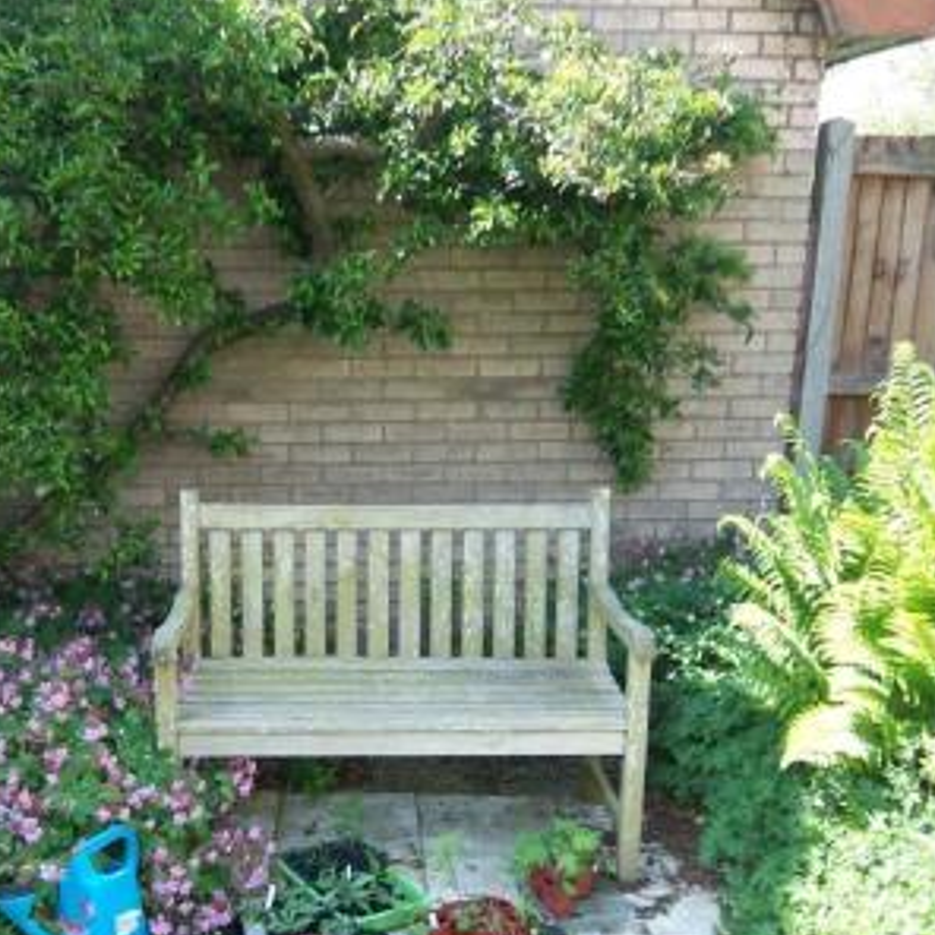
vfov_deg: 41.4
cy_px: 611
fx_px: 1222
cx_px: 324
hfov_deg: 41.4
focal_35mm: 40
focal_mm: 3.8
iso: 50
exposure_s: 1/100
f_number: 2.8
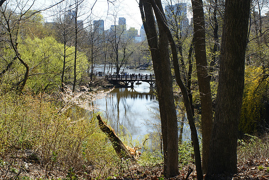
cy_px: 90
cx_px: 134
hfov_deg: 43.6
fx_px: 336
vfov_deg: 29.9
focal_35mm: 45
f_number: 11
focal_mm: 30
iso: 200
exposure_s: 1/100
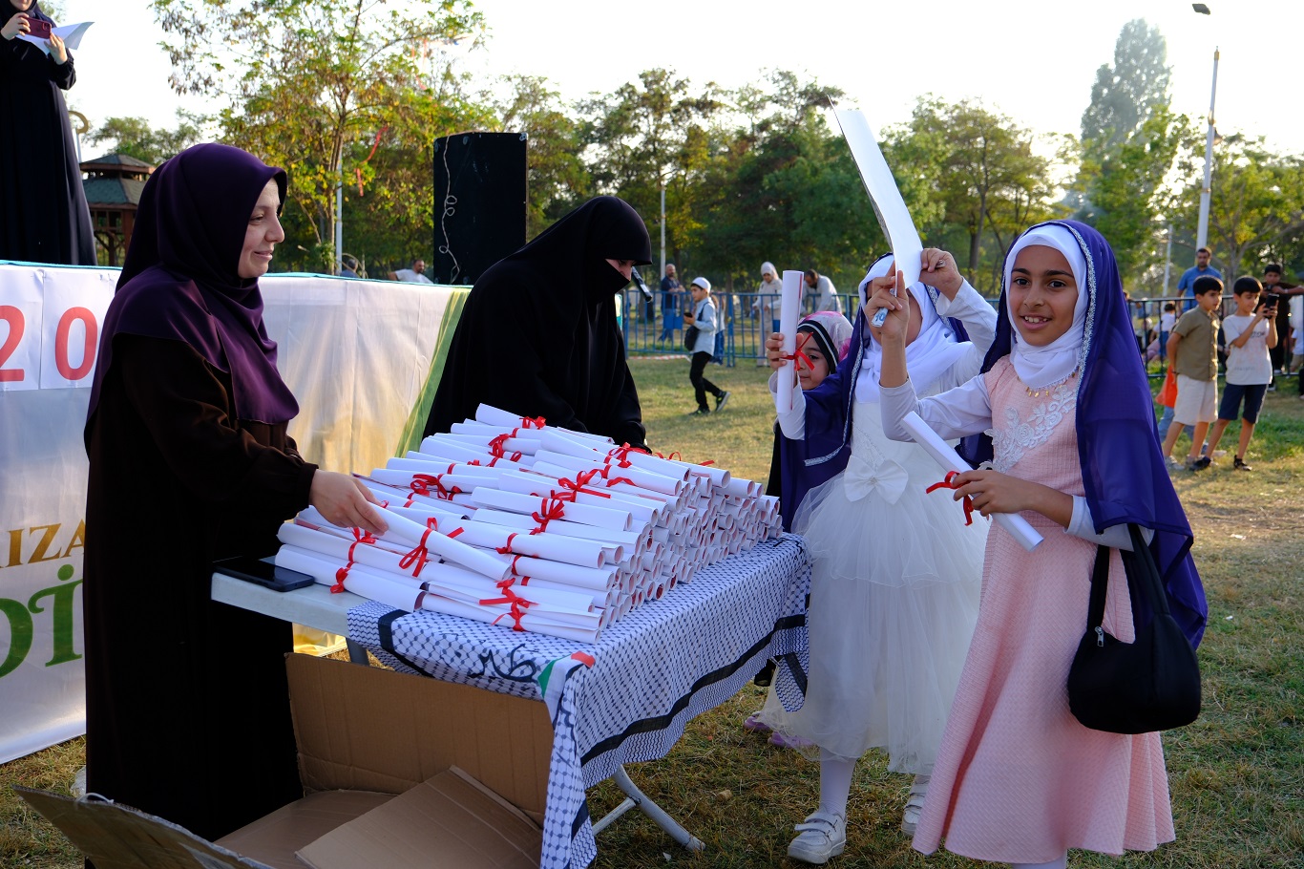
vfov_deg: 37.8
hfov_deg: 54.4
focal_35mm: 35
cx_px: 652
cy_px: 434
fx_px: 1267
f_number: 4
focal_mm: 23.5
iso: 200
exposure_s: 1/320
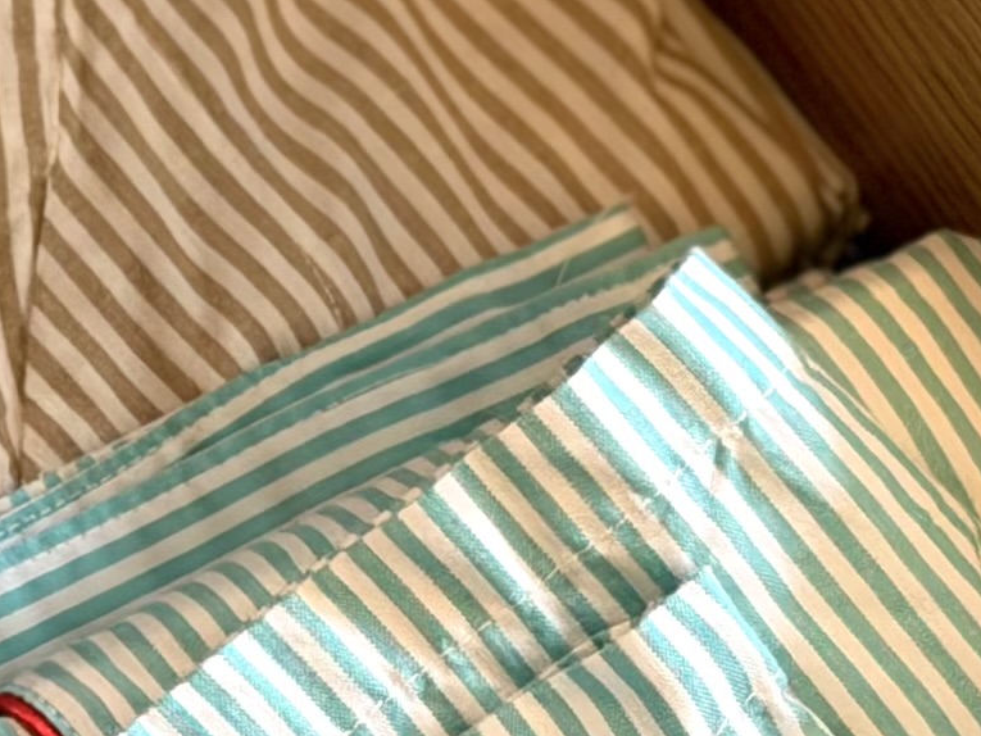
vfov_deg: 5.9
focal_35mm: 253
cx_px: 428
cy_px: 768
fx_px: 7171
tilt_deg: -64.2
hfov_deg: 7.8
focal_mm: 6.76
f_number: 1.78
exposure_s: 1/50
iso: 160
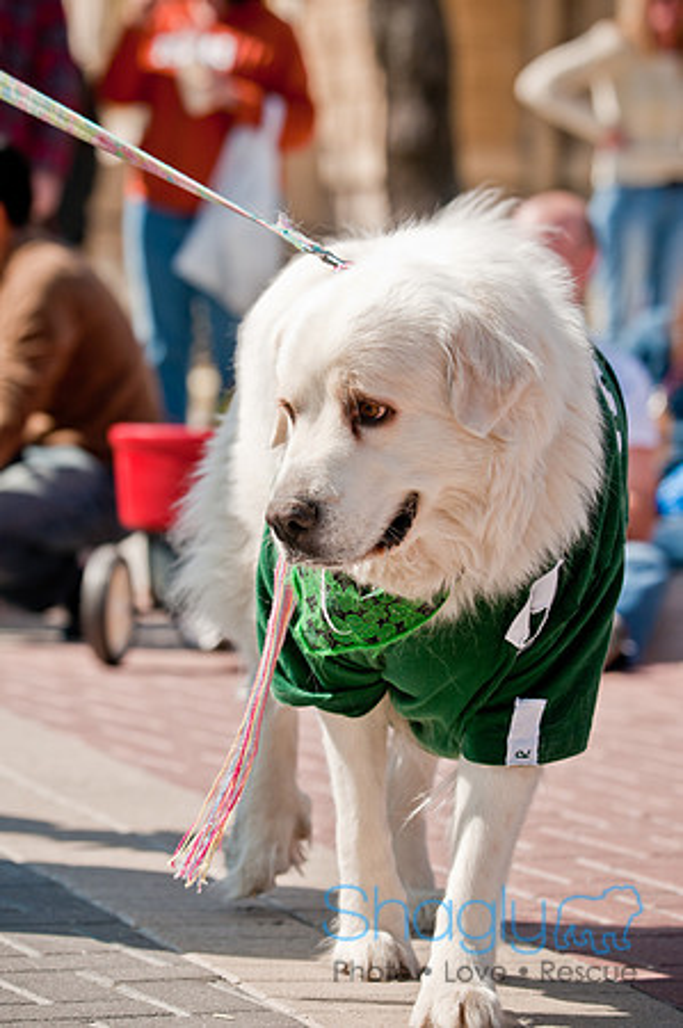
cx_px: 342
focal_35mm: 158
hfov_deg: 8.7
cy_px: 514
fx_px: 4492
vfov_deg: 13.1
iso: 200
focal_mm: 105
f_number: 4
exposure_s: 1/1600
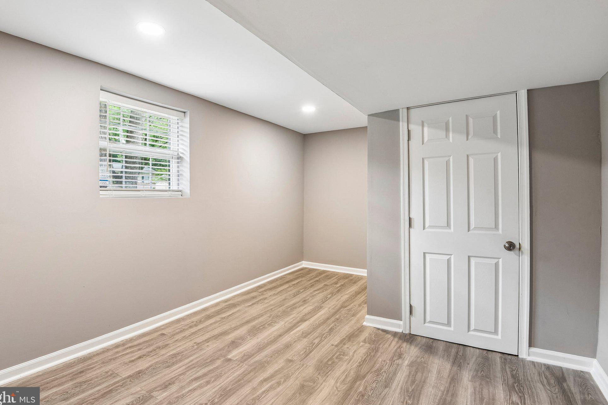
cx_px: 293
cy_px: 195
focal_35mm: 17
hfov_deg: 93.2
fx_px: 287
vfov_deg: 70.4
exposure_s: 1/10
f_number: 8
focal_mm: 16
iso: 400
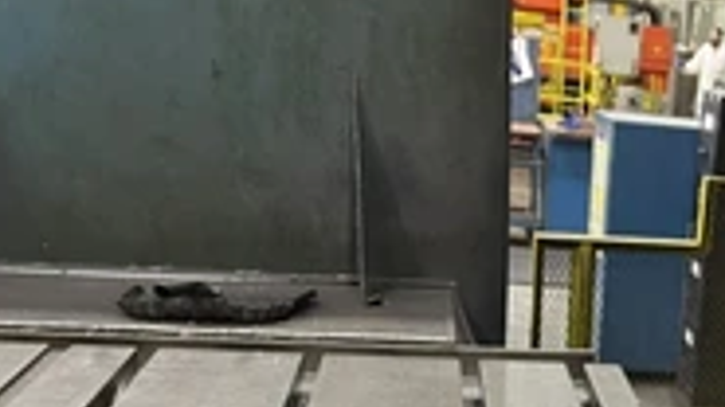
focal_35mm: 59
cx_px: 698
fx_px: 1134
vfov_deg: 18.5
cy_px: 567
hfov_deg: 33.0
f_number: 1.6
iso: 250
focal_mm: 5.1
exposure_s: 1/60
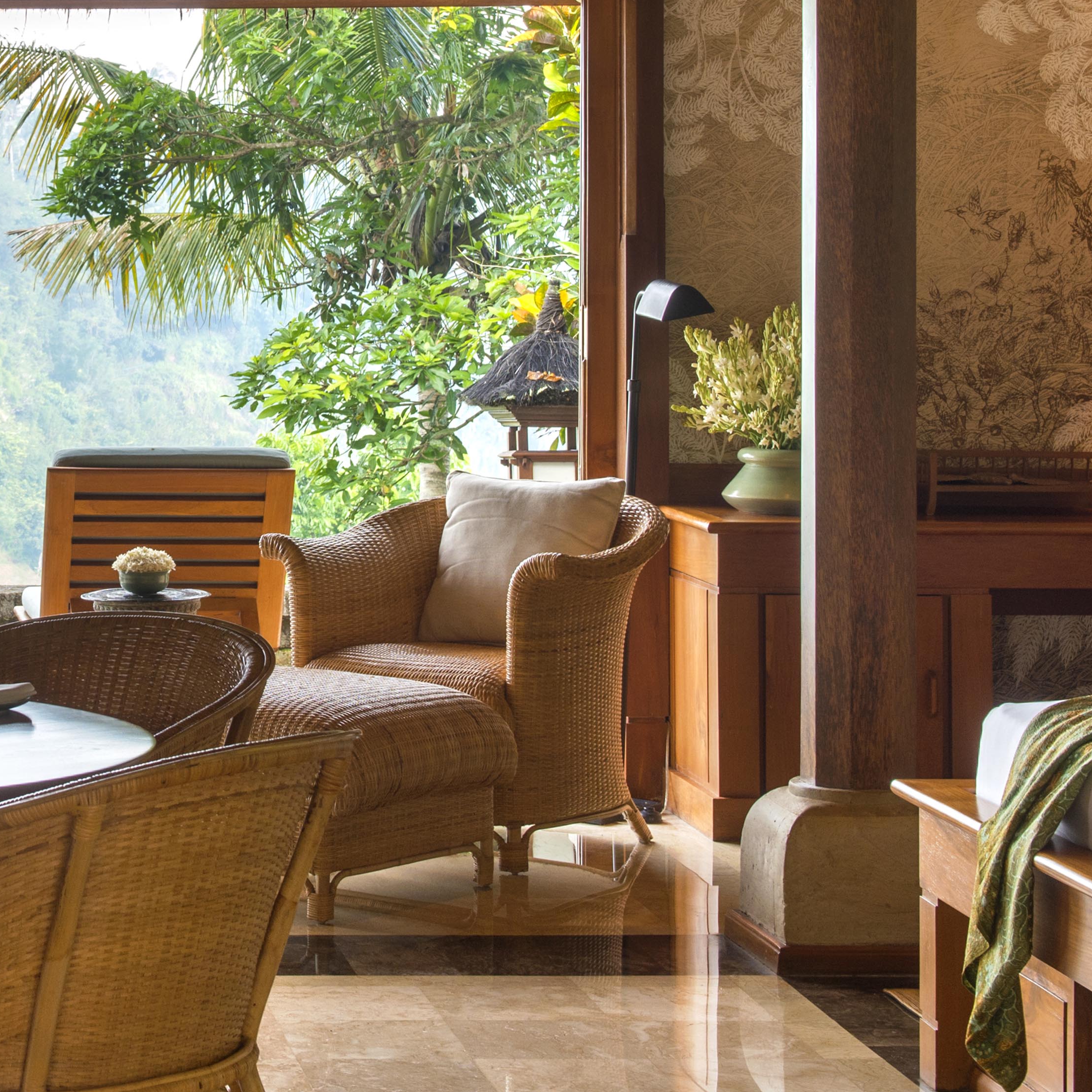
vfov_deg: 17.5
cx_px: 19
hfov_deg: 17.2
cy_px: 303
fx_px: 3533
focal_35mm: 99
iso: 400
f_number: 9
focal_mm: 35
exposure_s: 1/3
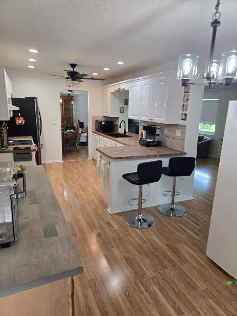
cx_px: 118
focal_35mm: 23
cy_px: 158
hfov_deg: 58.9
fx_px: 210
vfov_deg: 73.9
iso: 160
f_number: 1.8
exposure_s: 1/120
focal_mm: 5.4
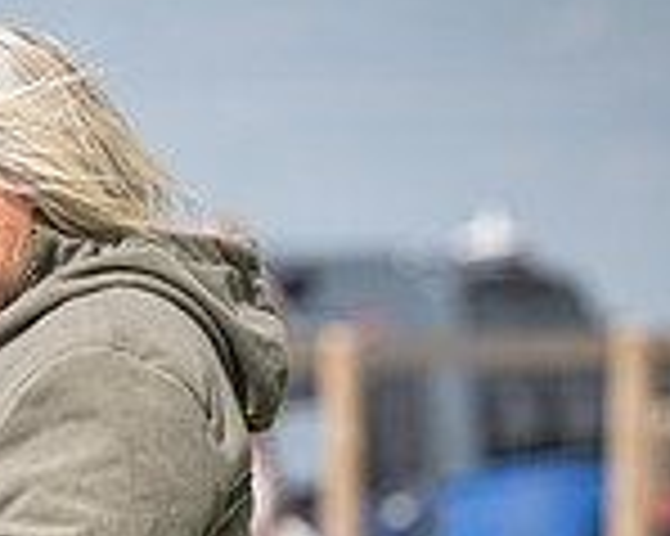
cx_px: -269
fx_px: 17458
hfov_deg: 2.2
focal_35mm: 881
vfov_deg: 1.8
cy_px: 641
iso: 400
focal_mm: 170
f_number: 4
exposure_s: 1/3200
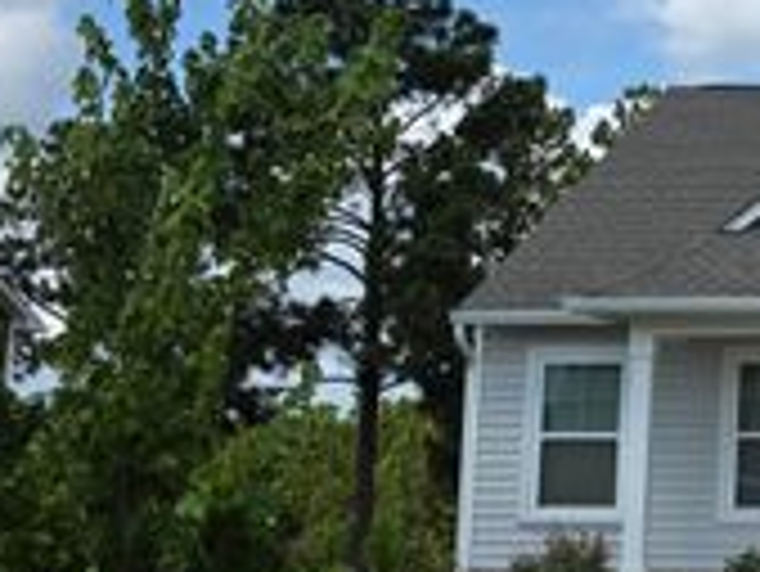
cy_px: 187
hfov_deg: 25.2
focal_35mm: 68
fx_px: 1494
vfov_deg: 21.6
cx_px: 949
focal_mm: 6.3
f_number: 1.7
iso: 80
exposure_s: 1/7333
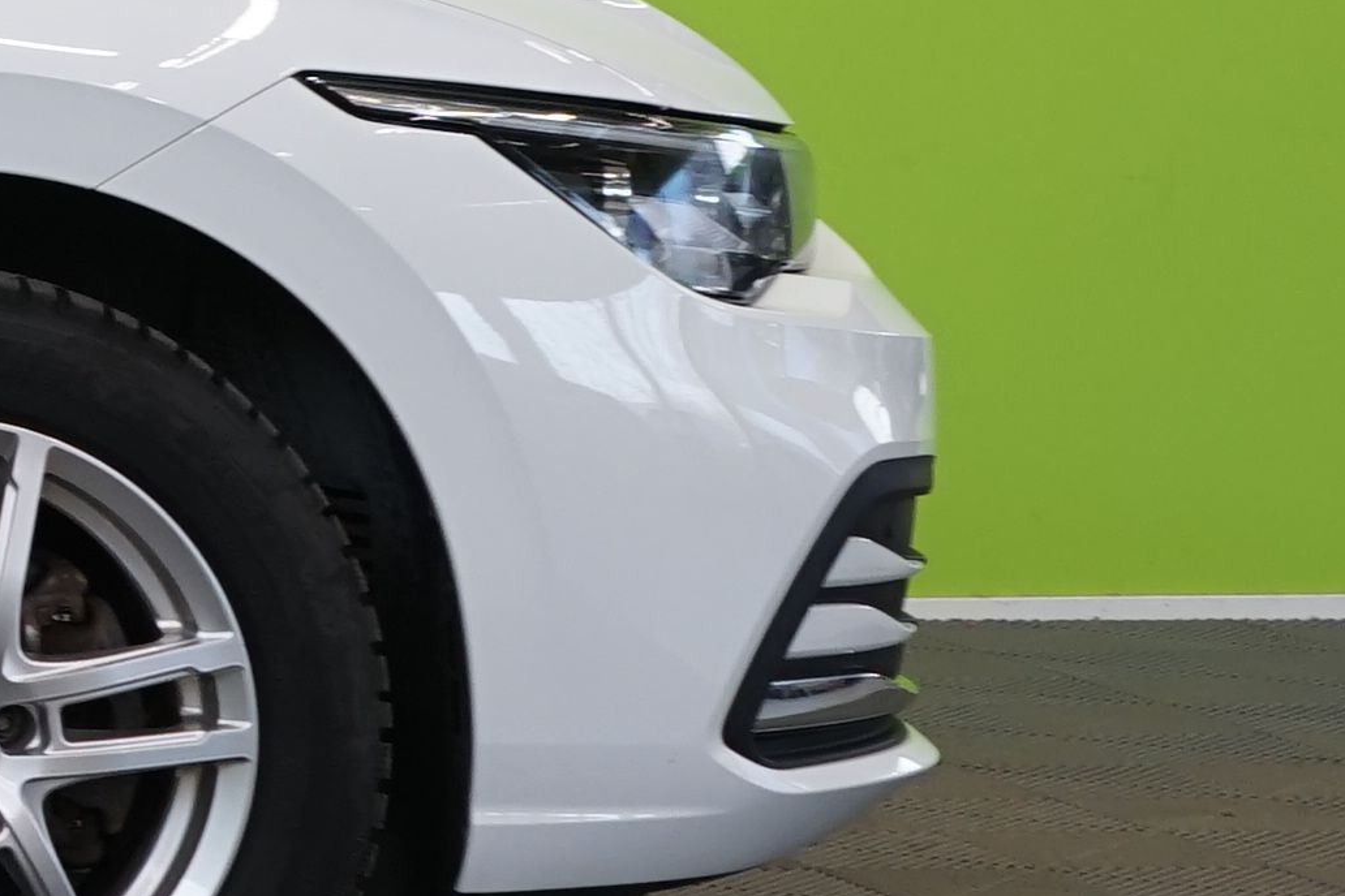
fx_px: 6949
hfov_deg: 9.5
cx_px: -2166
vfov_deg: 7.3
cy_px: -25
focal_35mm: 186
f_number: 6.3
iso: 500
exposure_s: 1/40
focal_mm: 32
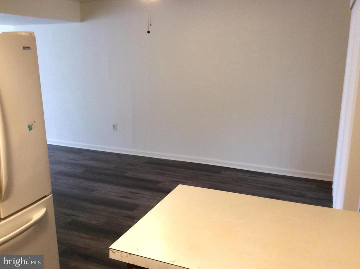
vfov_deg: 44.0
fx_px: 332
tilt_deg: -12.2
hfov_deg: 56.9
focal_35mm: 32
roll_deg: +0.8
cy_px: 134
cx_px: 180
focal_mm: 3.3
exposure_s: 1/24
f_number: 2.4
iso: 125
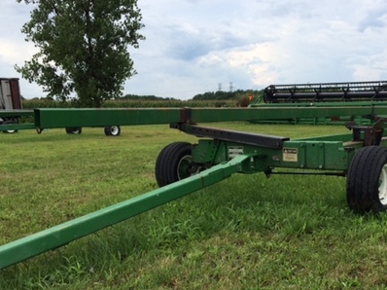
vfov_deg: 34.0
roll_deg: +0.7
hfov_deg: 44.3
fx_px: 469
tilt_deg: -10.2
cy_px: 193
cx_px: 253
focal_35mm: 42
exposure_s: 1/1709
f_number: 2.2
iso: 32
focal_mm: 4.15
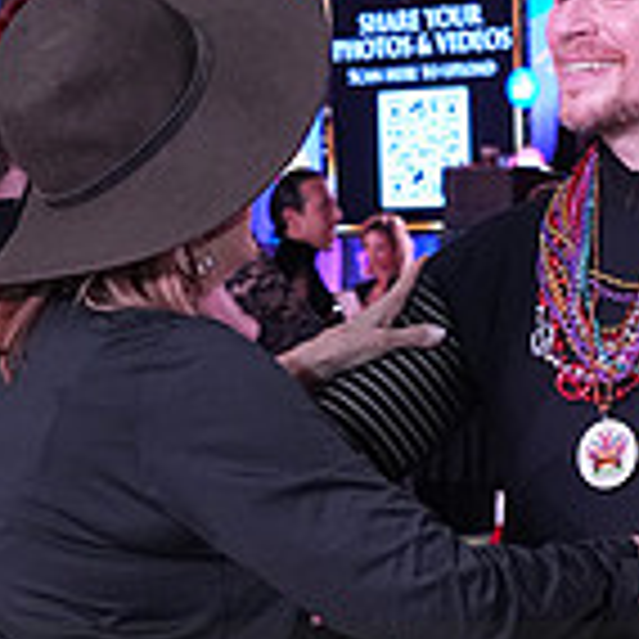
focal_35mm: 184
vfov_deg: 9.4
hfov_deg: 9.5
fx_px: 3843
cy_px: 774
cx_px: 502
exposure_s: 1/250
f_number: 8
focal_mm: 53
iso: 3200
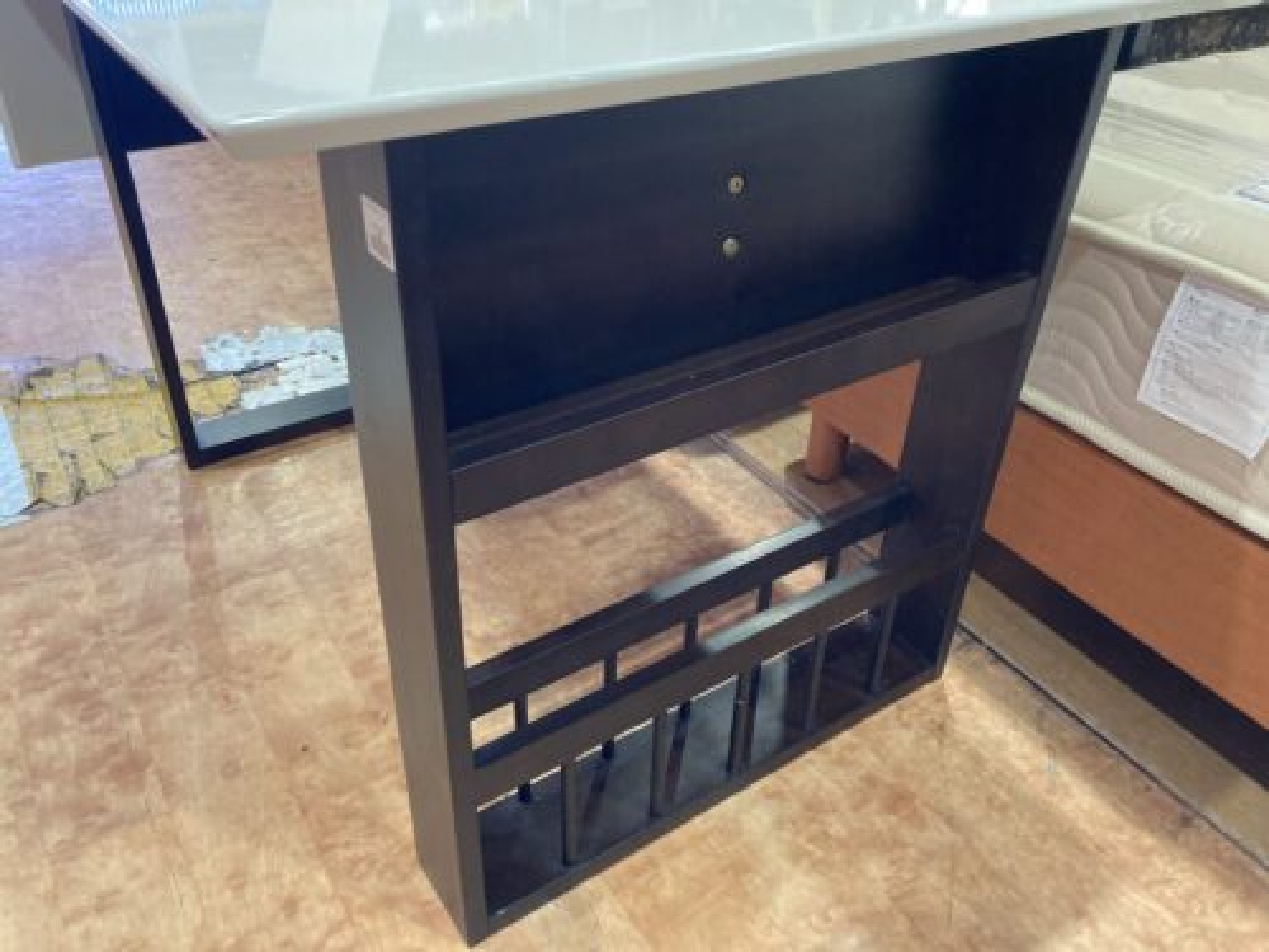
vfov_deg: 49.7
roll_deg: -3.8
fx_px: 1026
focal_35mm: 28
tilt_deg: -35.5
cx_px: 634
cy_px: 476
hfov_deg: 63.4
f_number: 1.8
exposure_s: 1/50
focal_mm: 3.99
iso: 200
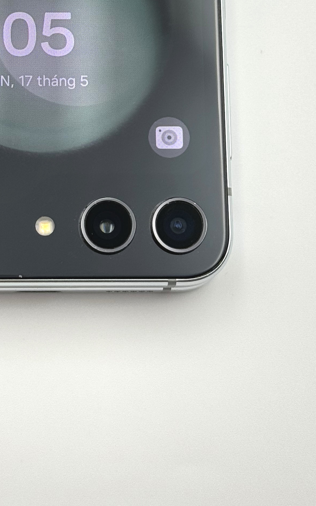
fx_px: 1502
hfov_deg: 11.9
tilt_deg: -77.3
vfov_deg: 18.8
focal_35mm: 109
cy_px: 58
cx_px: 44
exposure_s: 1/323
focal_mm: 6.76
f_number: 1.78
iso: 64
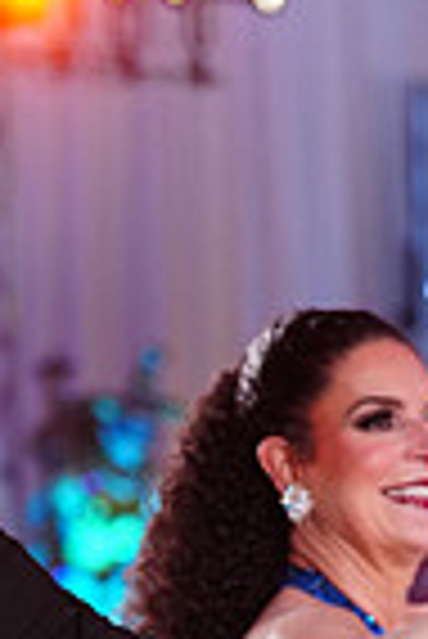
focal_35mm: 286
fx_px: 5088
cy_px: 1130
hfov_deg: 4.8
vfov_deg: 7.0
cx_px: 97
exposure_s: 1/640
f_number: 2.8
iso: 2500
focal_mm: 70
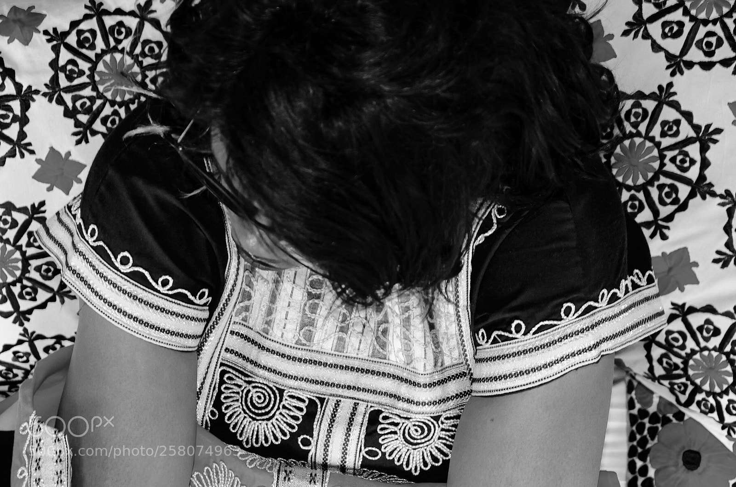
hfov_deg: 41.2
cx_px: 368
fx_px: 979
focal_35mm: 48
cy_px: 244
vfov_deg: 28.0
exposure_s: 1/10
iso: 800
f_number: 4.2
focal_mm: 32
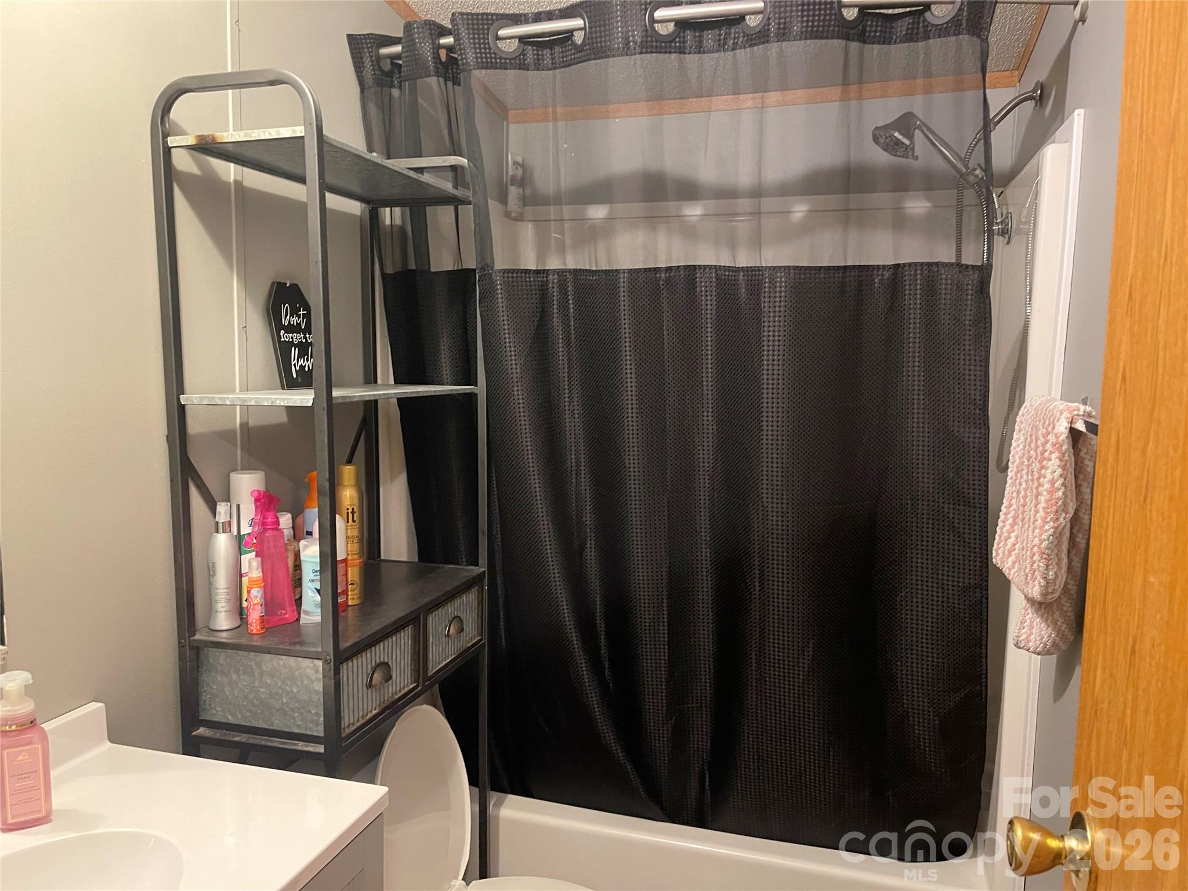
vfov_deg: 54.9
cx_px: 594
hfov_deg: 69.4
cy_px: 446
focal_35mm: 25
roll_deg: -0.8
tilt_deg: -6.2
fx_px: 858
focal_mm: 5.1
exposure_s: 1/30
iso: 500
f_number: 1.6
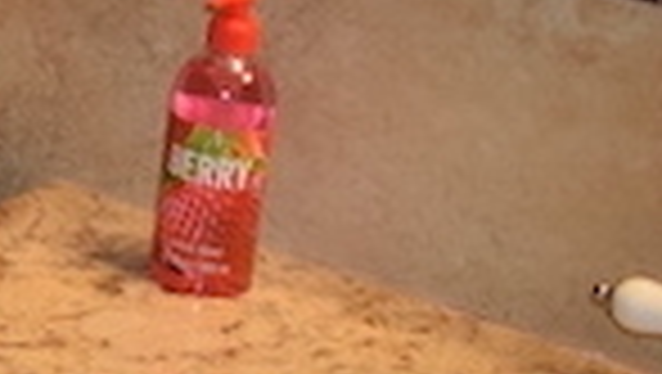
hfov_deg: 10.5
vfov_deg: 7.4
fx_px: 2794
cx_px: -1164
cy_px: -374
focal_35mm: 159
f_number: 4
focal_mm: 18
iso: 800
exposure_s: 1/60
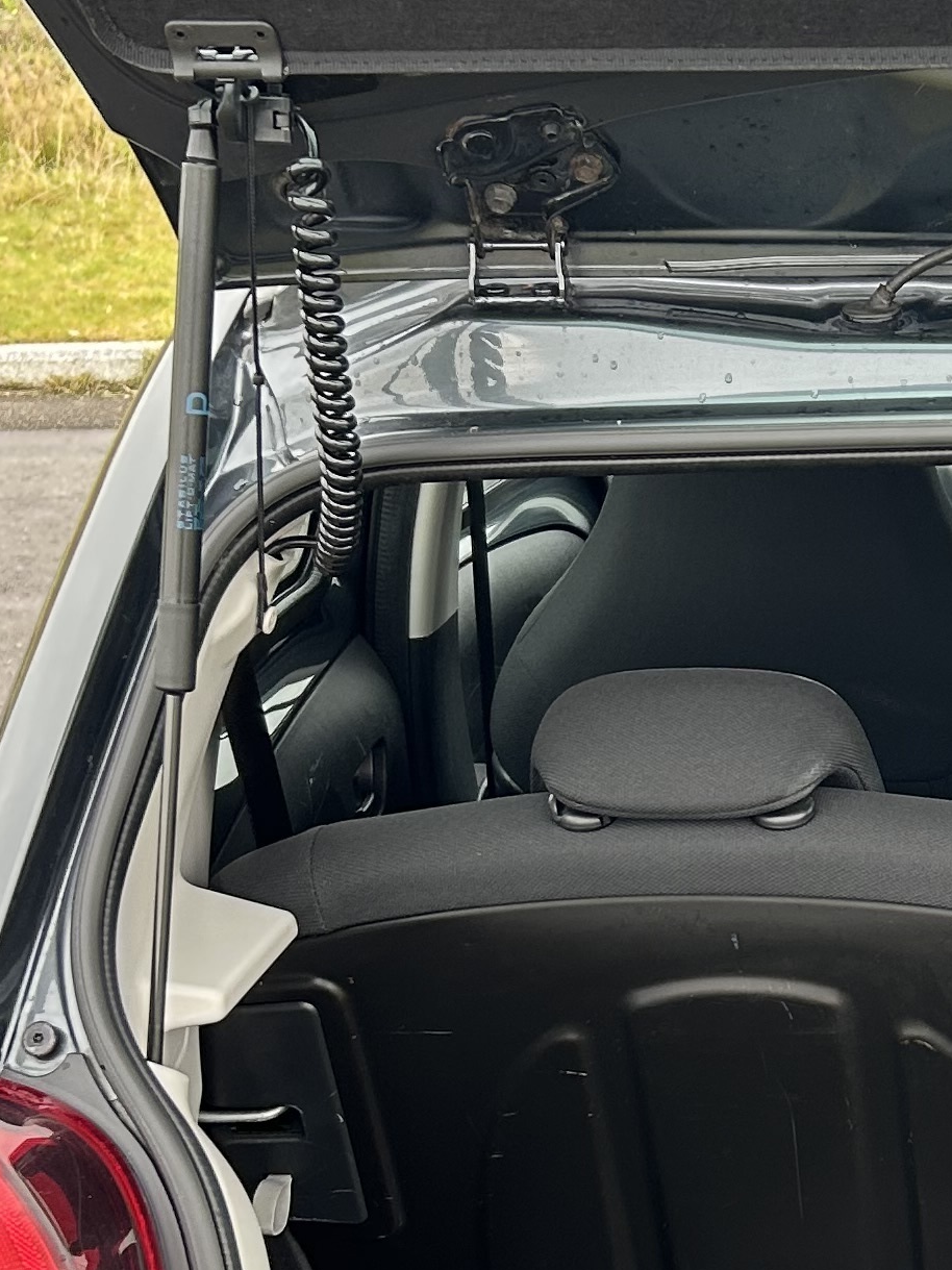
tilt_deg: -21.4
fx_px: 3154
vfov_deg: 22.6
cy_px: 926
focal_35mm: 86
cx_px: 1223
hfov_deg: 16.3
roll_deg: +0.3
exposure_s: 1/121
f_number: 1.5
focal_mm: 5.7
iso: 64
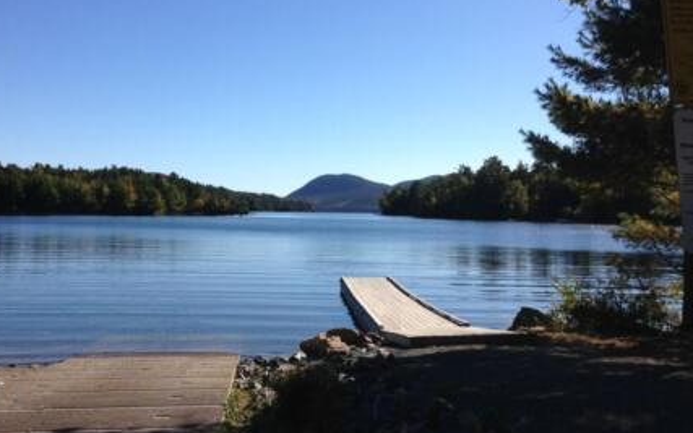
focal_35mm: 41
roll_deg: -0.5
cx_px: 307
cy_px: 218
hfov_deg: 48.1
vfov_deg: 31.3
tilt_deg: -1.4
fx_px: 774
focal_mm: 4.12
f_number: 2.4
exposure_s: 1/2169
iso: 50
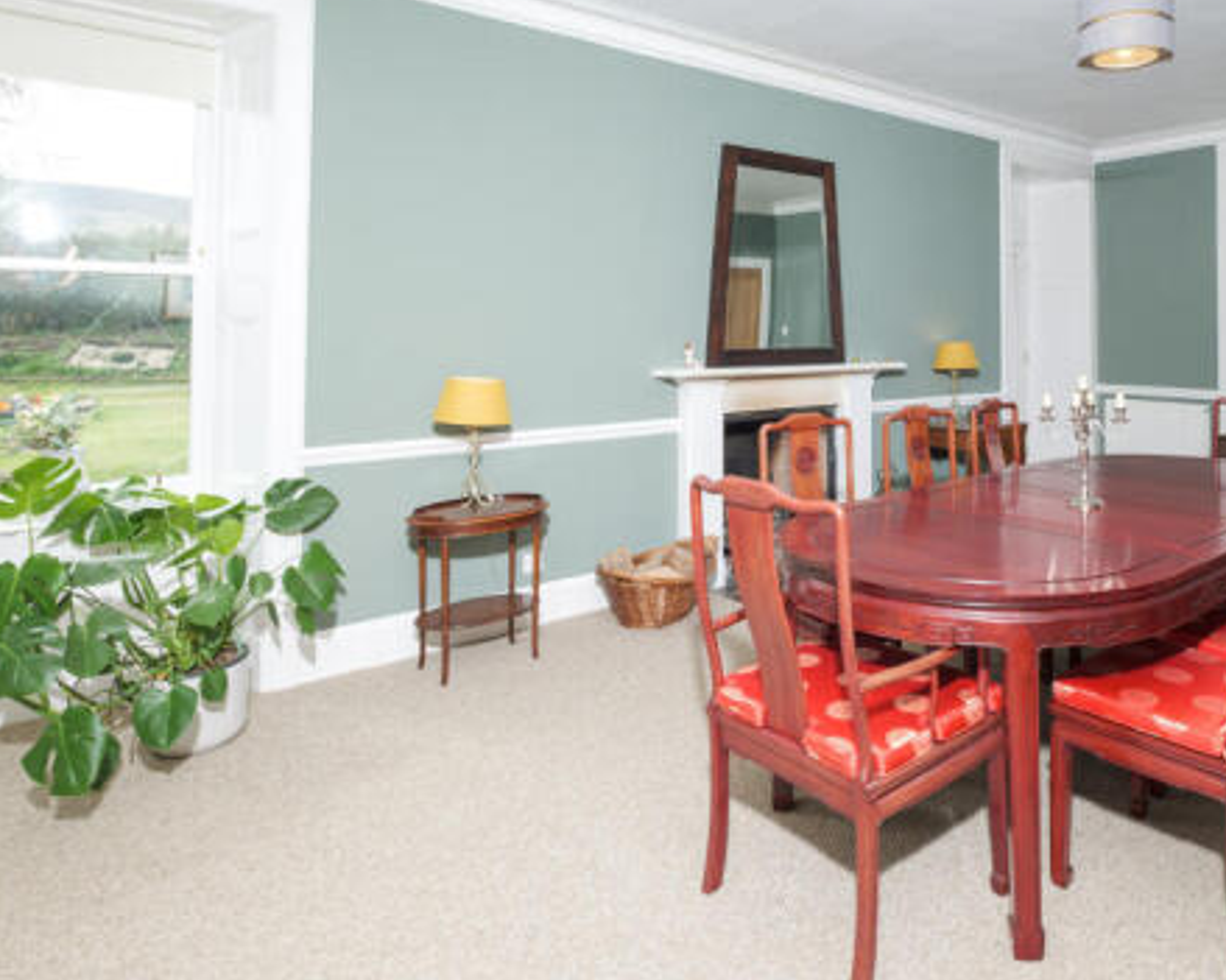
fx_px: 762
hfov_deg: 75.7
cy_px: 409
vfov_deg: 65.1
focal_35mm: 21
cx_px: 795
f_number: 6.4
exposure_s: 1/125
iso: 400
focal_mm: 10
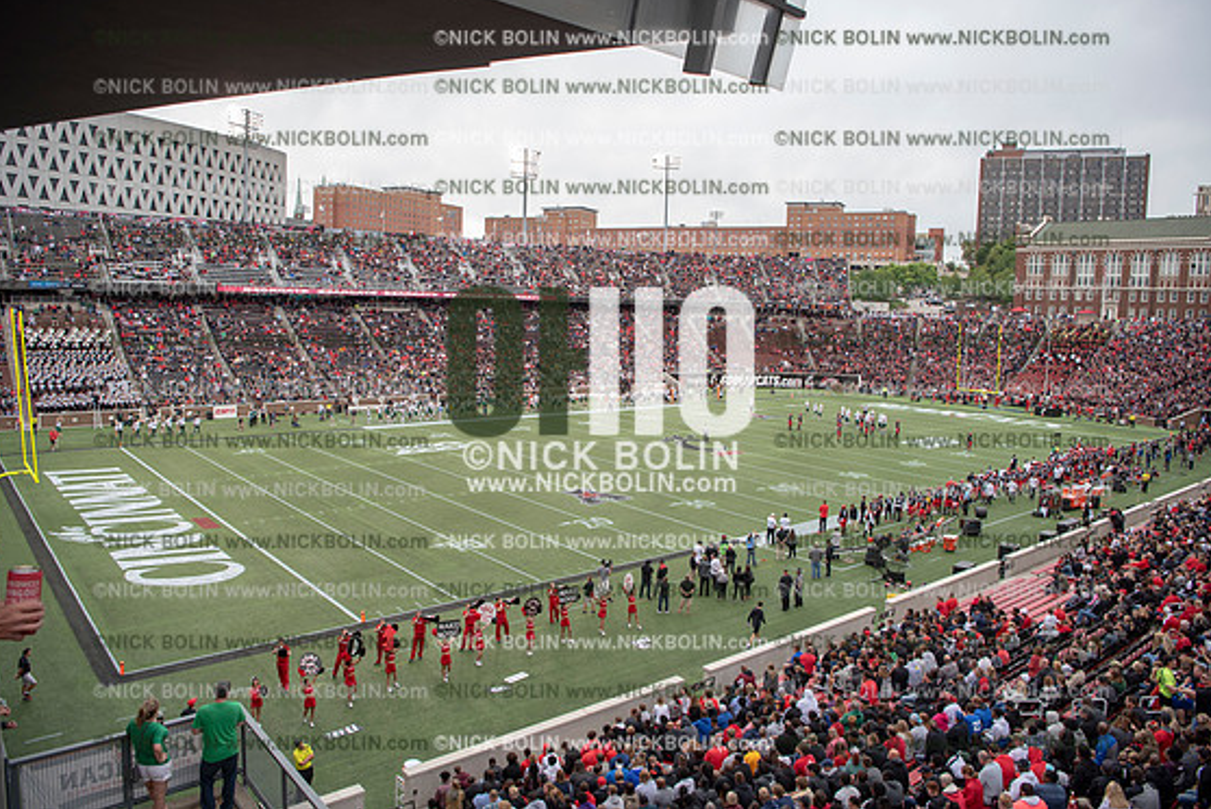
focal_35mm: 25
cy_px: 390
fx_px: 841
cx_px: 600
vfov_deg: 51.3
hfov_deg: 71.5
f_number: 3.5
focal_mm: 24
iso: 250
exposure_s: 1/400
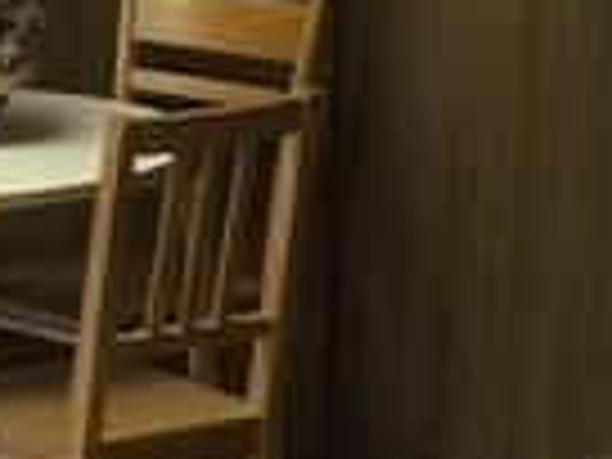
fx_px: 3872
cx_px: -855
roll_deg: +1.5
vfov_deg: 6.8
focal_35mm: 219
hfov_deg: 8.3
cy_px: 310
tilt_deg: -12.3
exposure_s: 1/15
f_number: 2.2
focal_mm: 4.15
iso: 64
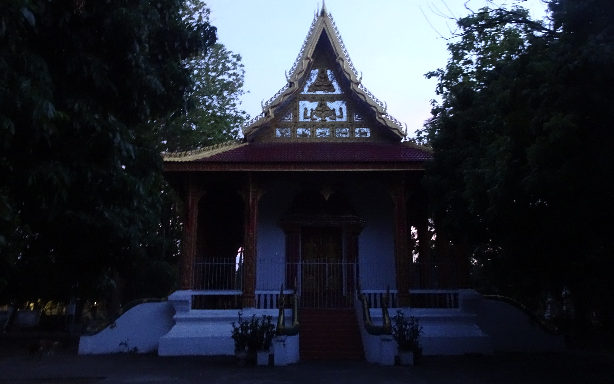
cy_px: 160
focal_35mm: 32
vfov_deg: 39.3
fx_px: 535
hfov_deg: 59.7
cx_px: 307
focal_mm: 5.09
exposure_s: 1/6
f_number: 4
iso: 800
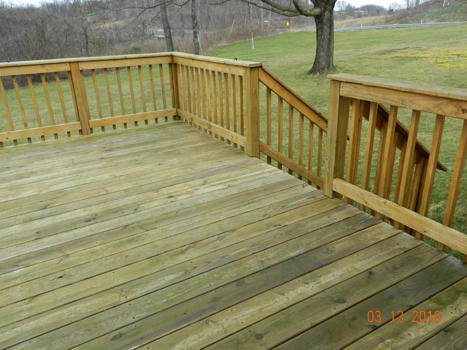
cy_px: 172
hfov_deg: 67.3
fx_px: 351
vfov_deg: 53.0
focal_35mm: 26
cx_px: 228
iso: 80
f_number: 3.1
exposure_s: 1/200
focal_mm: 4.5
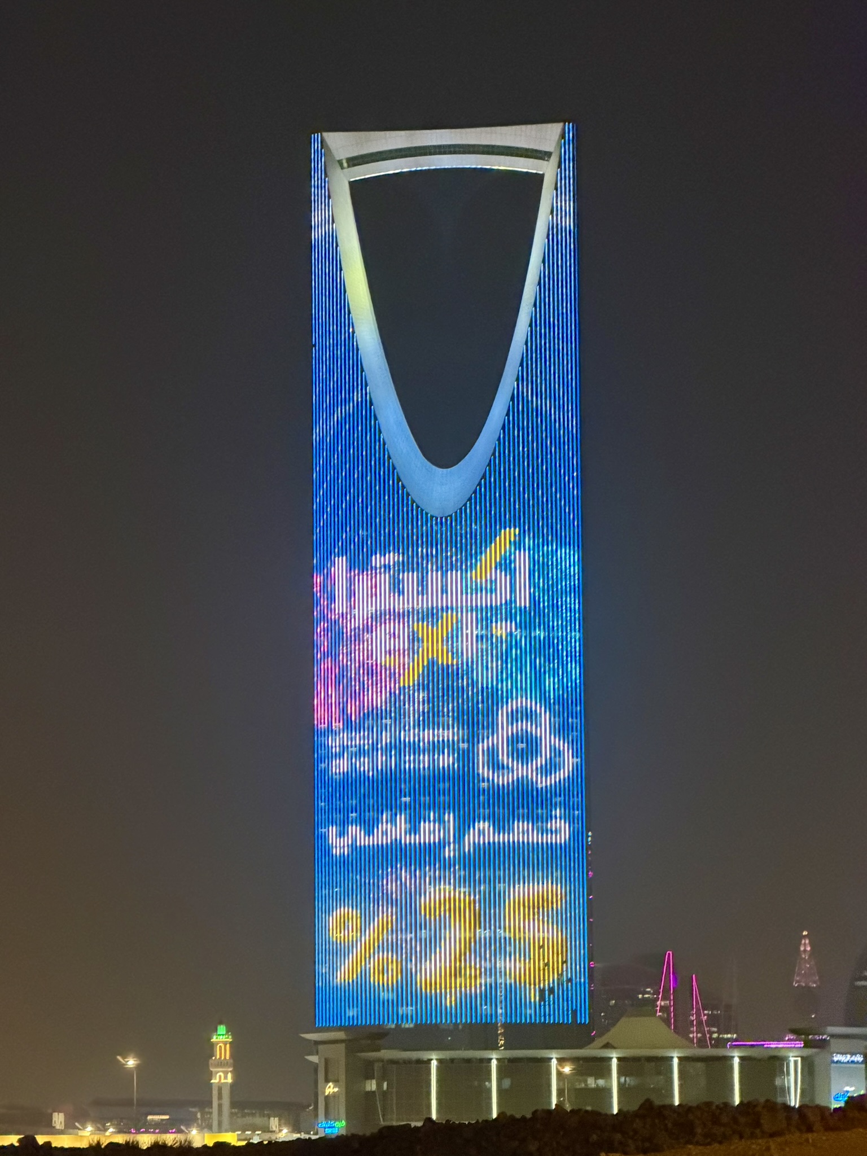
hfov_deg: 14.8
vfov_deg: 19.6
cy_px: 578
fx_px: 3339
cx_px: 434
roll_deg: -2.7
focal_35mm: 100
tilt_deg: +8.4
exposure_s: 1/30
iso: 1250
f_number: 2.8
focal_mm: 16.89
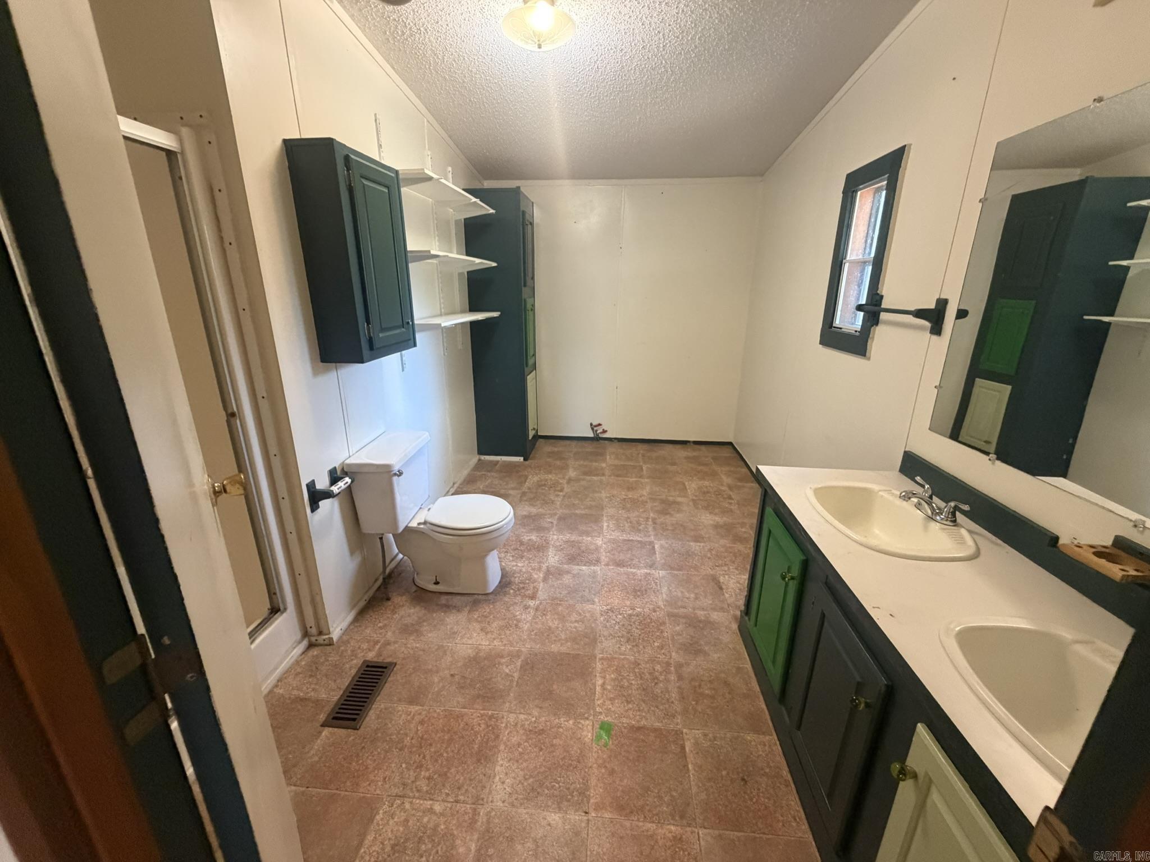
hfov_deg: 102.1
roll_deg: +0.5
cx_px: 575
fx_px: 465
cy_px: 431
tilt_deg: -17.6
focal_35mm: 14
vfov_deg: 85.7
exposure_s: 1/60
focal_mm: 2.22
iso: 500
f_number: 2.2
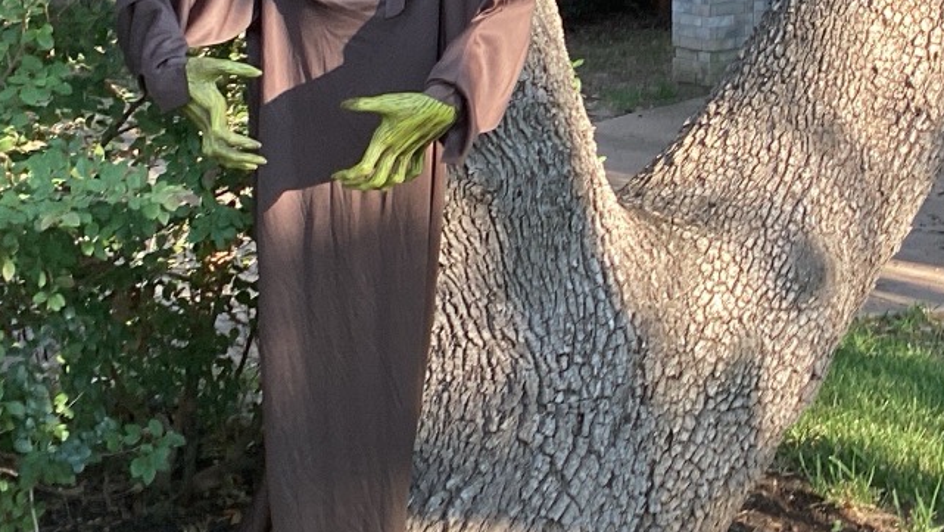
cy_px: 73
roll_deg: -1.1
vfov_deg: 15.2
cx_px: 655
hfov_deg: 26.6
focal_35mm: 79
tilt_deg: -6.2
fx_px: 1978
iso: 64
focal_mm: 3.3
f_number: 2.4
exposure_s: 1/120
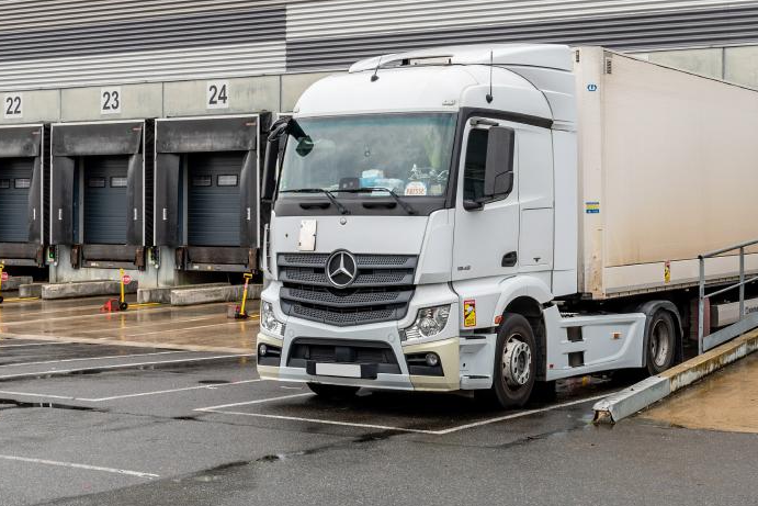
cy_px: 226
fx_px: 1327
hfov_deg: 31.7
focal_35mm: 63
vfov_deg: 21.6
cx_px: 477
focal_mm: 34
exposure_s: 1/100
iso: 100
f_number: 8
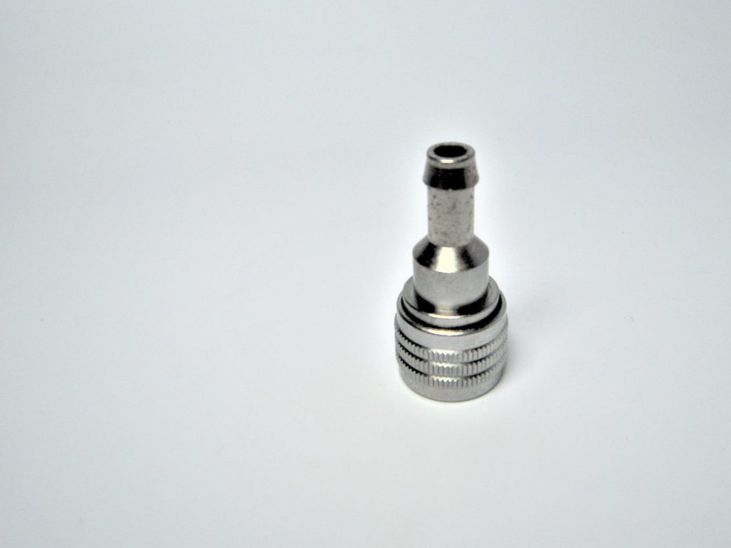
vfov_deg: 39.6
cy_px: 256
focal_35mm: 36
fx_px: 760
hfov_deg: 51.0
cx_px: 436
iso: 100
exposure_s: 1/500
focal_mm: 5
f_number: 2.7
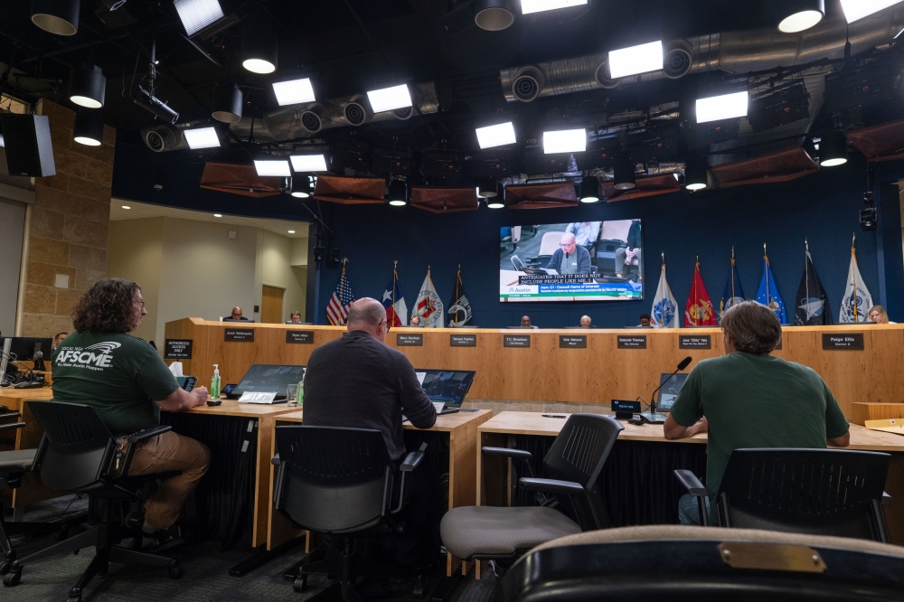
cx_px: 452
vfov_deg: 59.5
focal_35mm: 21
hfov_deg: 81.2
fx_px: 527
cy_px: 301
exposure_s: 1/125
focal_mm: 21
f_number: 6.3
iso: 1600
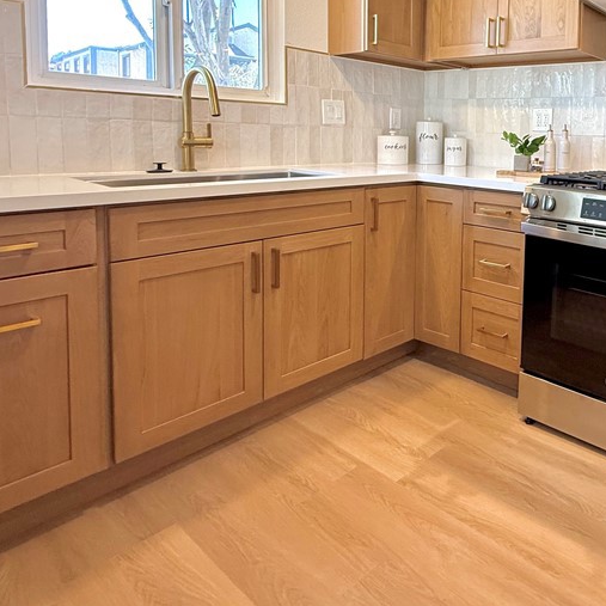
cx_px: 545
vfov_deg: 60.2
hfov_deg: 54.8
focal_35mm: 25
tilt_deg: -3.0
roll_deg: -1.4
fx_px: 495
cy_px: 167
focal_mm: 2.22
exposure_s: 1/120
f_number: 2.2
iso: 200
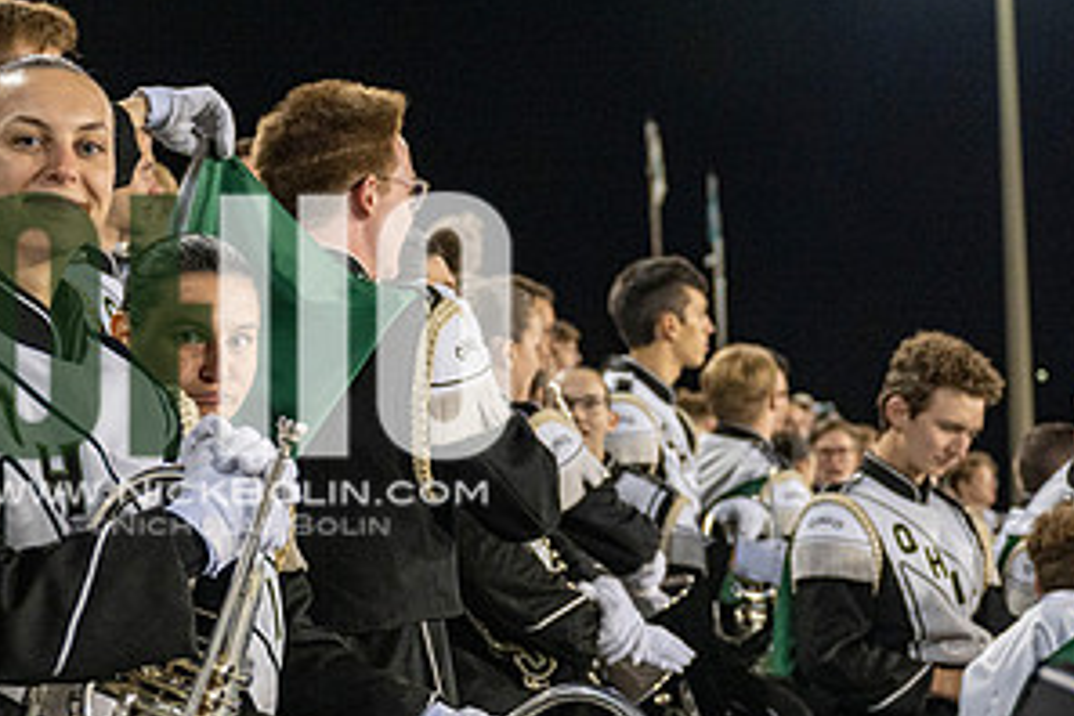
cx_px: 239
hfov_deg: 25.6
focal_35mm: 78
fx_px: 2327
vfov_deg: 17.5
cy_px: 363
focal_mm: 40
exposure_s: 1/500
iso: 2000
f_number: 3.2
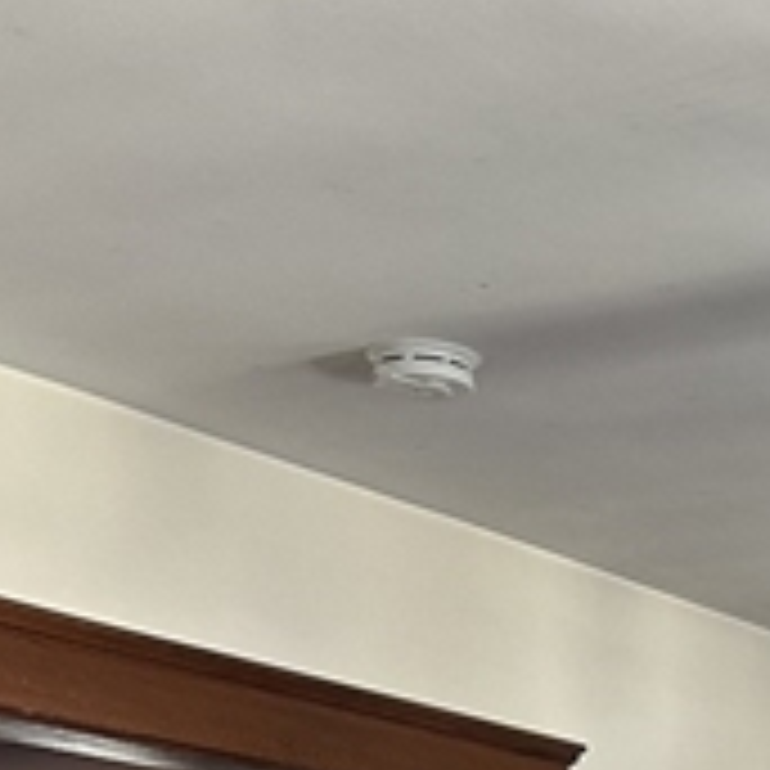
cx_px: 982
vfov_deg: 15.0
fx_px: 2391
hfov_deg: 17.3
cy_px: 1526
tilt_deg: -8.1
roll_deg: -0.2
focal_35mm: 95
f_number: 1.78
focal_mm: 6.86
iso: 250
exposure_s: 1/94
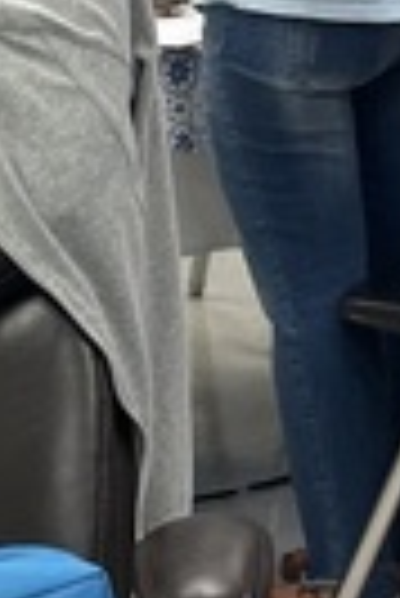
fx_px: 3457
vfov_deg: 9.7
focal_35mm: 208
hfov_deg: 6.6
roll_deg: -0.2
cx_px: 530
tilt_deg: -5.2
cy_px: -175
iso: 64
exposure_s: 1/61
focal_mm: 4.2
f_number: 1.6
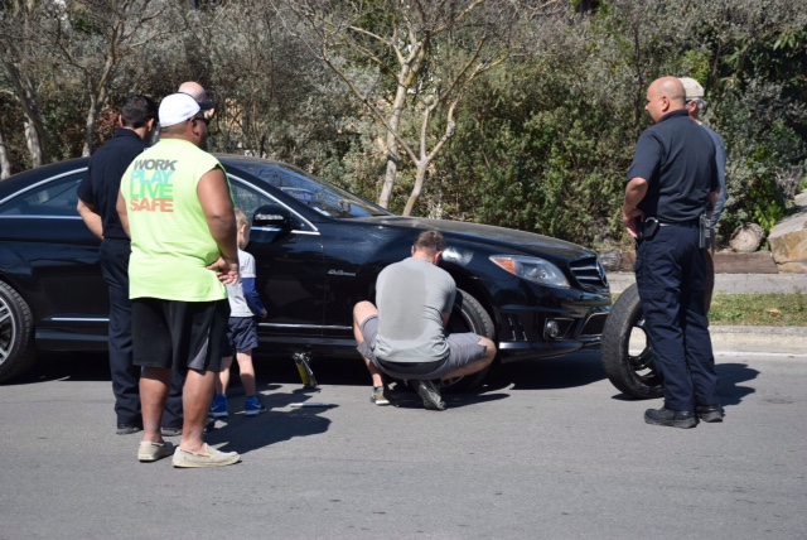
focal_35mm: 75
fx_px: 1683
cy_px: 270
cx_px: 404
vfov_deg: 18.2
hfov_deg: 27.0
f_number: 7.1
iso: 400
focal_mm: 50
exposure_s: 1/1600
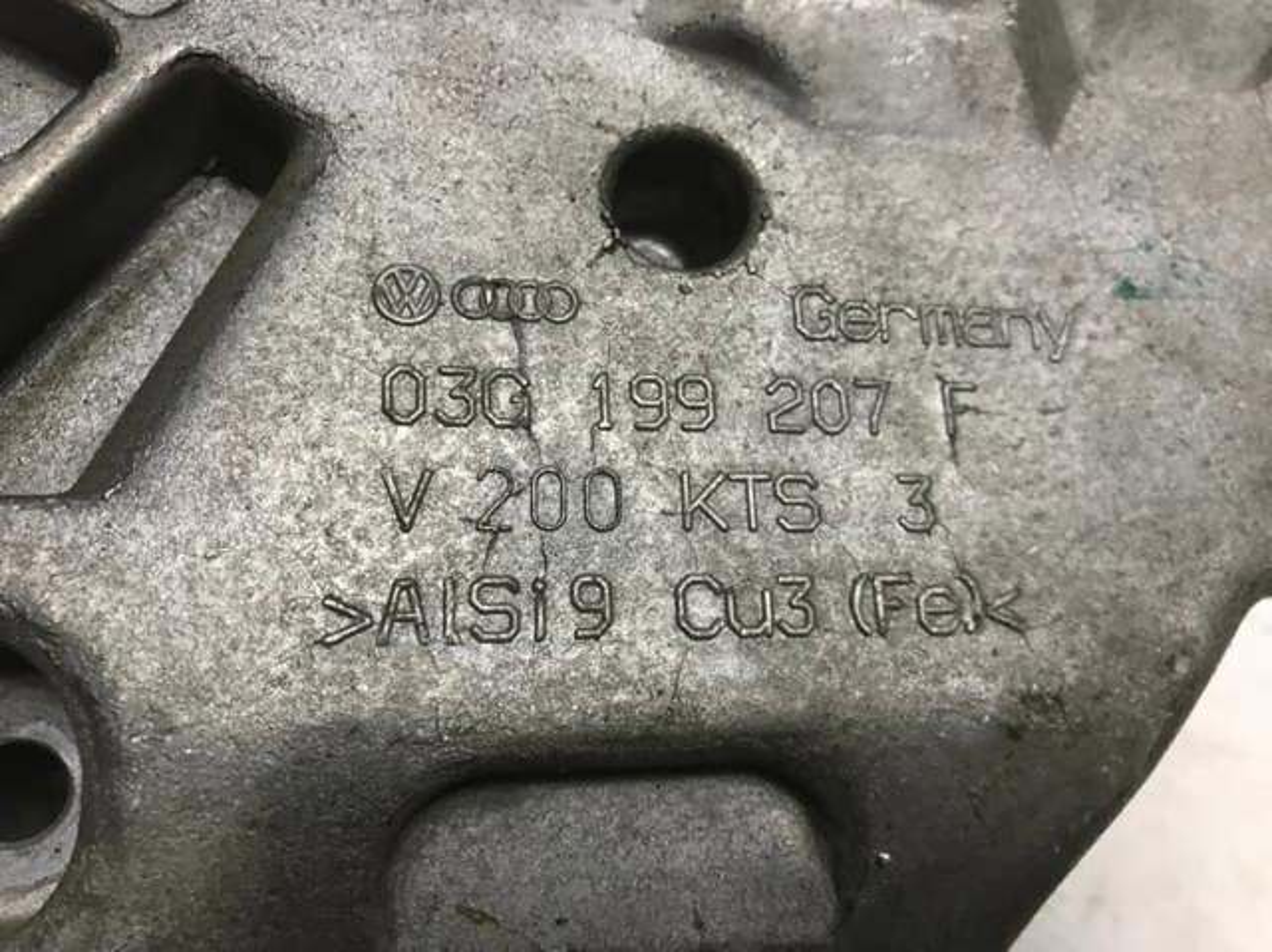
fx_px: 1028
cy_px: 476
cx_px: 636
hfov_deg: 63.5
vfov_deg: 49.7
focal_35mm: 28
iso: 50
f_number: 1.8
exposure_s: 1/17
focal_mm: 3.99
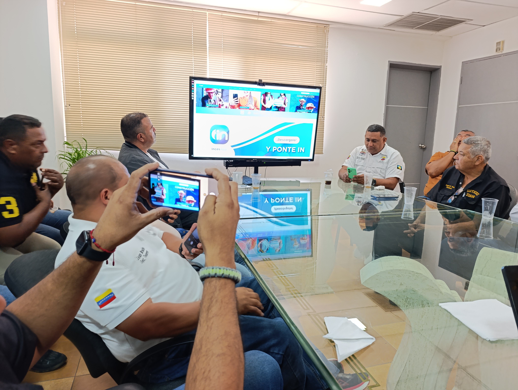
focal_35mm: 23
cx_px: 259
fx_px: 345
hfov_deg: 73.8
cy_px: 195
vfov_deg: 59.0
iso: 1000
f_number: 1.6
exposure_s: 1/50
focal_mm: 6.14
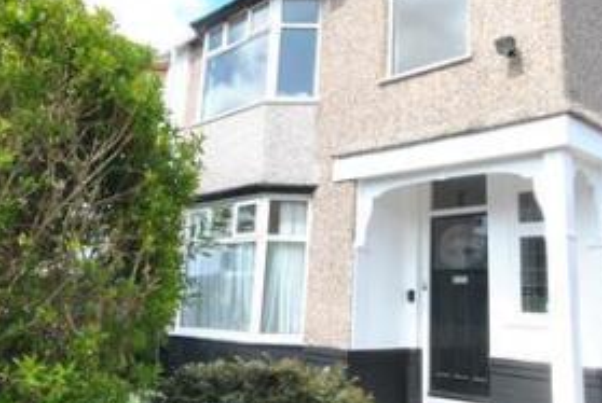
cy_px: 148
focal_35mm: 35
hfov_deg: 54.1
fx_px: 586
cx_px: 353
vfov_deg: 37.7
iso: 400
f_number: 9
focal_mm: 10
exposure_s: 1/320
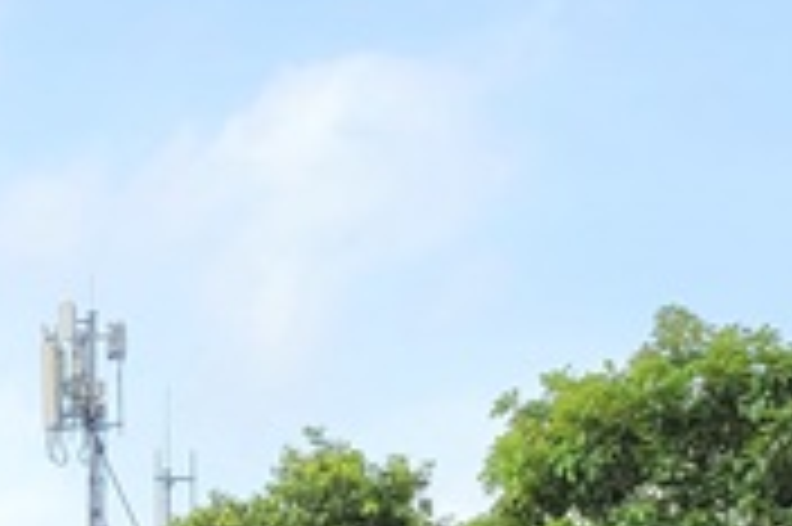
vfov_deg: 8.3
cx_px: -837
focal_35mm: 154
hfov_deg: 11.8
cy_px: 1169
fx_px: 3385
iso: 40
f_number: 1.8
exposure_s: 1/1461
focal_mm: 5.4
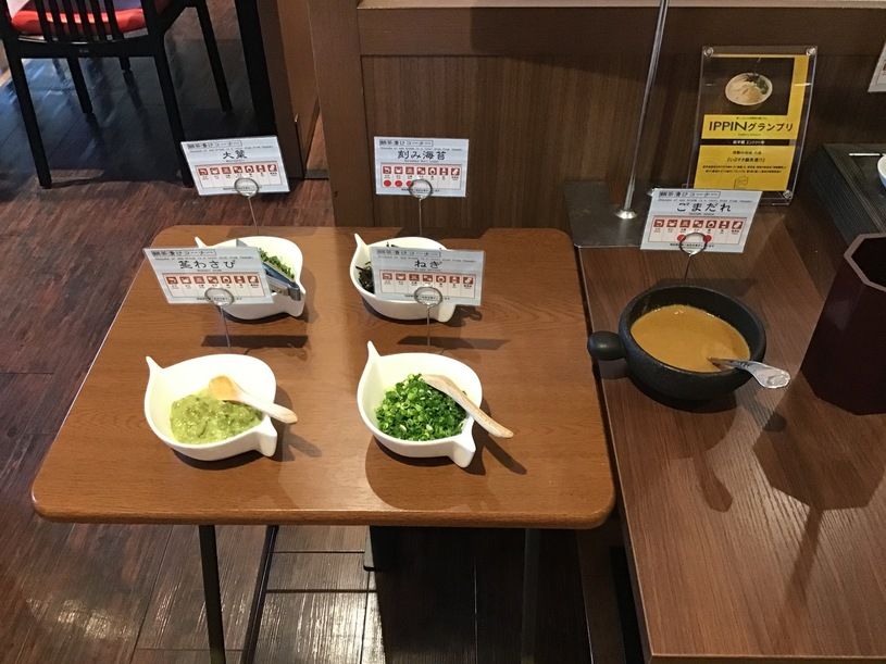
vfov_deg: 45.4
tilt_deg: -43.6
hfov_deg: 58.4
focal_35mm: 31
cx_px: 443
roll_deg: -1.0
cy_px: 332
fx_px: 793
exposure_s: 1/15
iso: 200
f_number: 2.4
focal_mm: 3.3
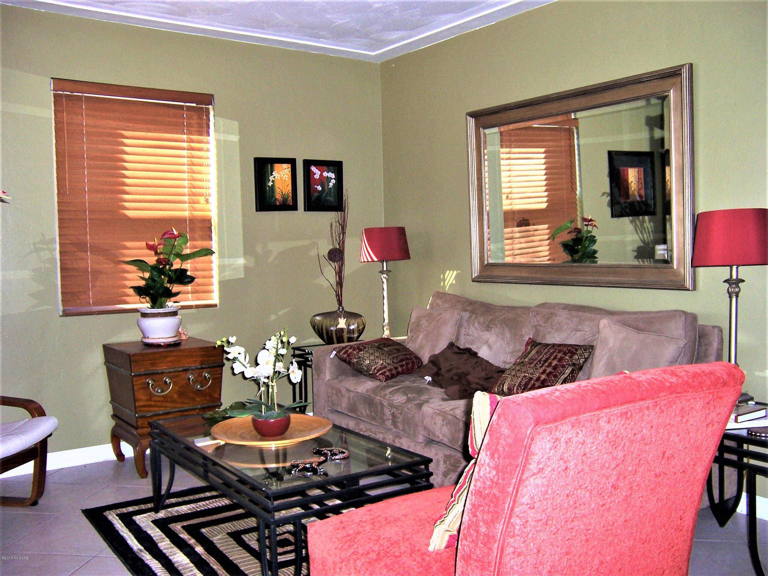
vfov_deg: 42.9
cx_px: 384
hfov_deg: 55.4
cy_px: 288
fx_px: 732
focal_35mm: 33
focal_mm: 5.5
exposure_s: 1/60
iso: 80
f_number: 2.8
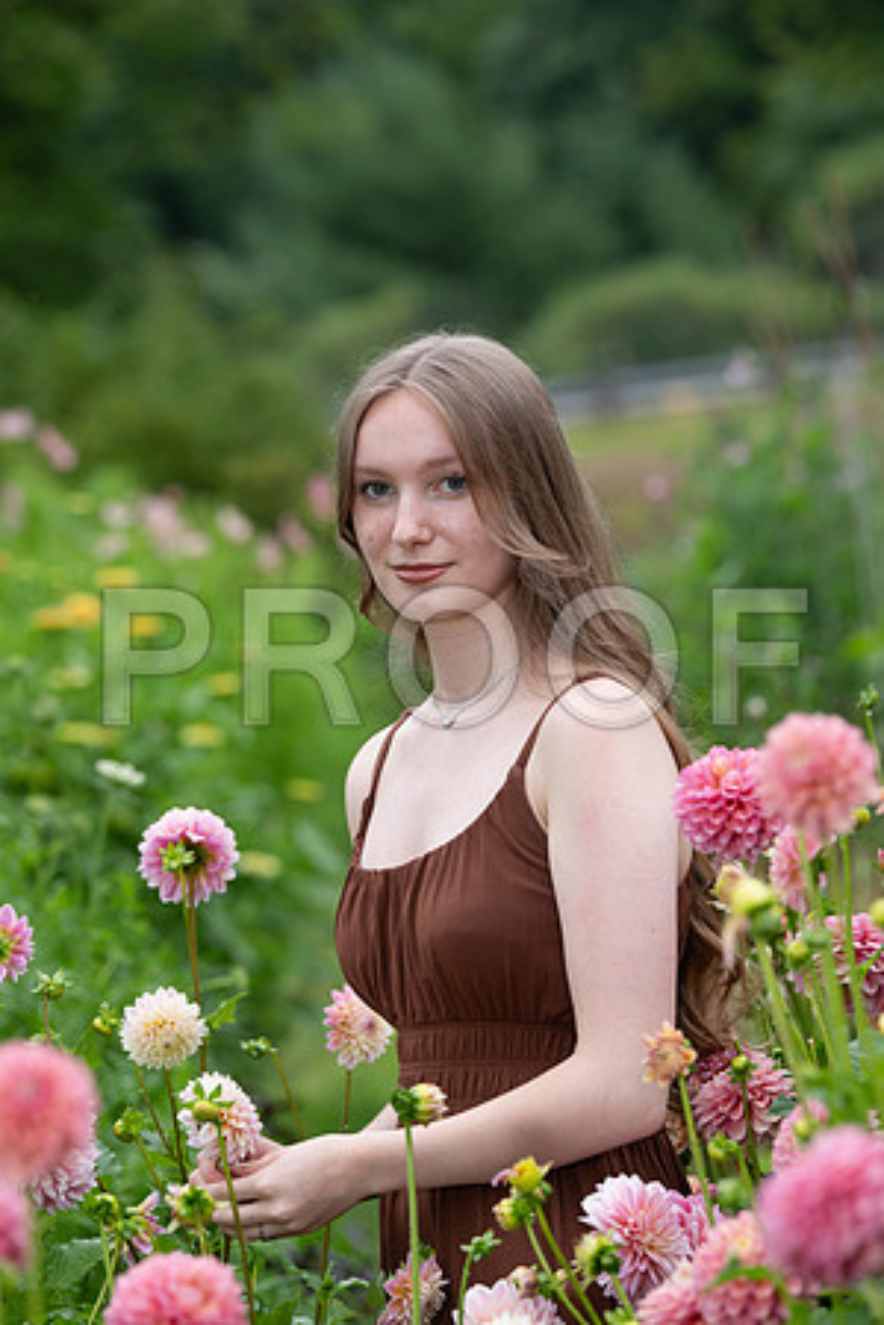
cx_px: 442
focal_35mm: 155
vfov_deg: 13.2
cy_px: 662
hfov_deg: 8.9
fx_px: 5709
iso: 640
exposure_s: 1/200
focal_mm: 155
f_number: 5
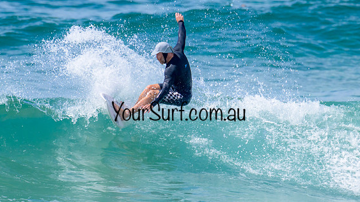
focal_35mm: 1182
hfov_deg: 1.8
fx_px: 11277
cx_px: 190
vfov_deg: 1.0
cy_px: 104
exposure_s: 1/2000
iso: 1000
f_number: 11
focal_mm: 800
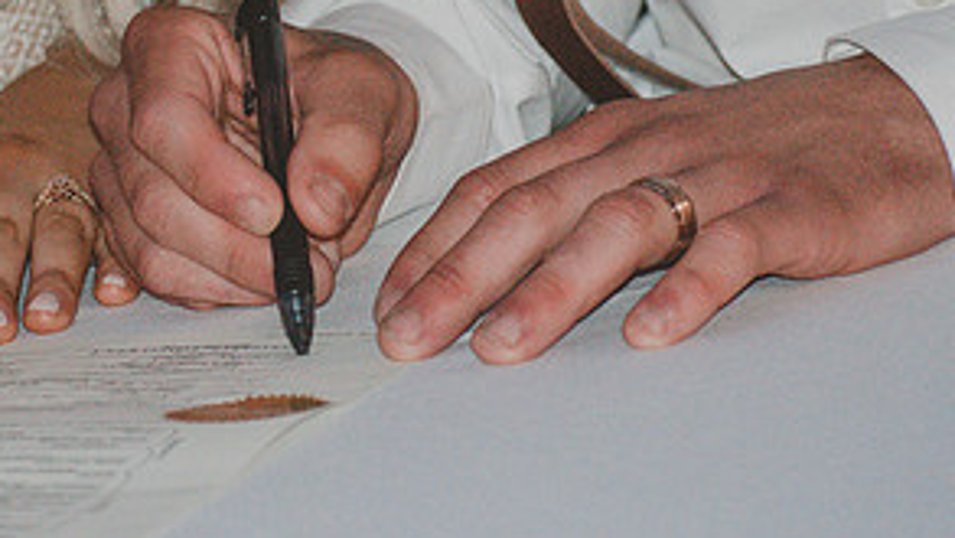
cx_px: 153
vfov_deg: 3.6
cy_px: 142
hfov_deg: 6.3
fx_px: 8663
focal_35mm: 342
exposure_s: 1/60
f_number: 4.8
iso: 6400
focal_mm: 110
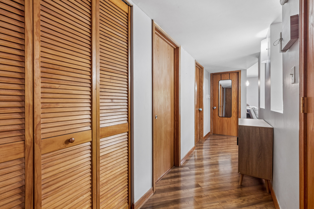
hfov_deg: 100.4
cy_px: 104
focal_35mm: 15
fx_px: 131
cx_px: 157
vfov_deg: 77.3
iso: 250
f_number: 8
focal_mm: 10
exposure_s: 1/30
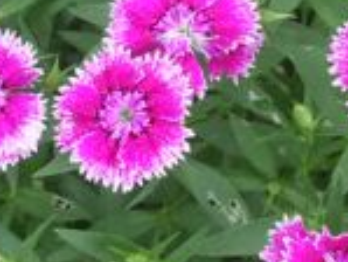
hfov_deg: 19.1
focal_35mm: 102
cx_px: 96
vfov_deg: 14.5
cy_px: 77
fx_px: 1026
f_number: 2.8
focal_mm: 5.8
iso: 100
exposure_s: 1/43.5
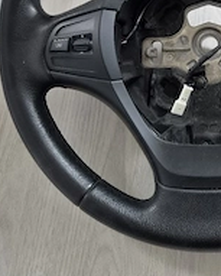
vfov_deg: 37.5
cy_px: 40
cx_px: 208
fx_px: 384
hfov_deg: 30.4
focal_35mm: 47
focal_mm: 5.4
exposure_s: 1/100
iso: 1250
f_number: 1.8
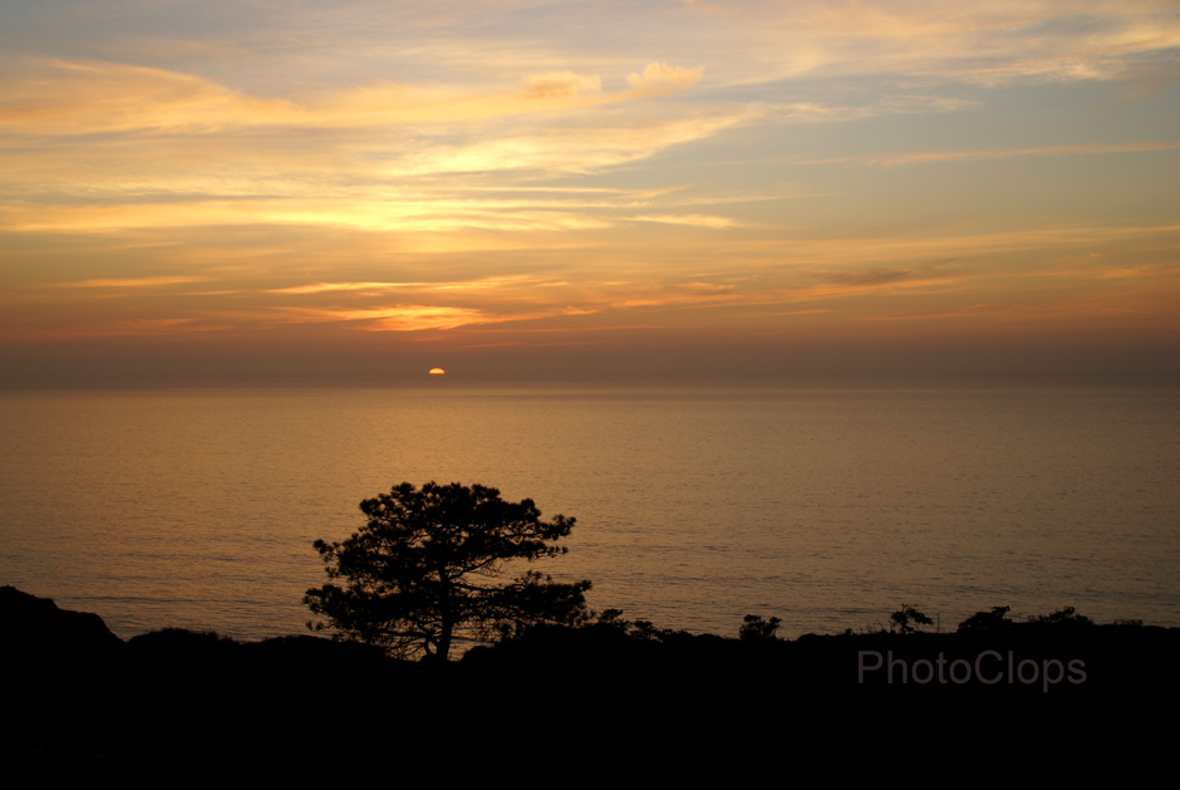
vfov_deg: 29.9
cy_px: 395
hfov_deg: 43.6
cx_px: 590
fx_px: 1477
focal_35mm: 45
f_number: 4.5
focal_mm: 30
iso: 100
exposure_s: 1/250
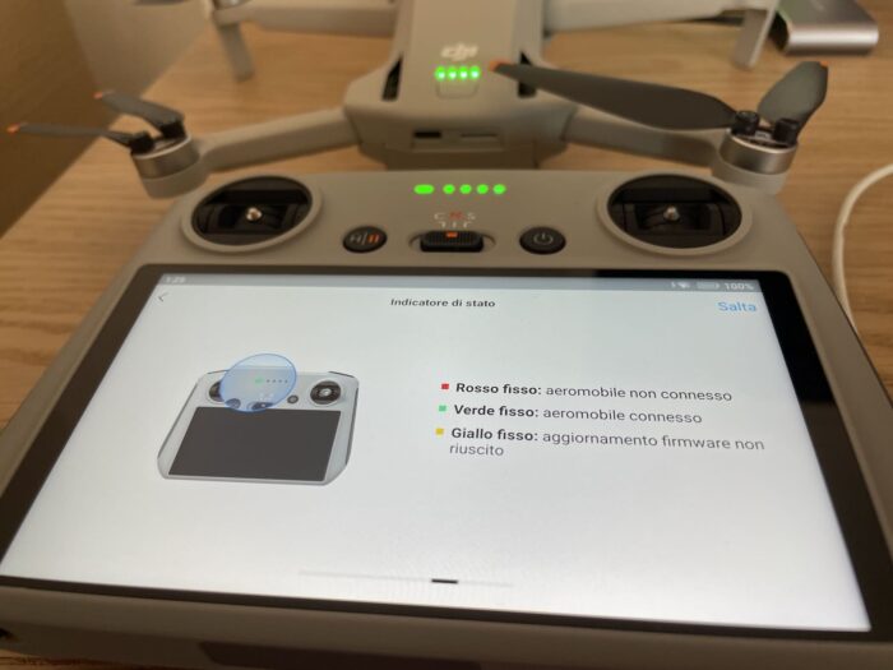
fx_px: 671
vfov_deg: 53.1
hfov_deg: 67.3
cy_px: 335
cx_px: 446
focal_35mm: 26
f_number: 1.6
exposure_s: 1/120
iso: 80
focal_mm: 4.2
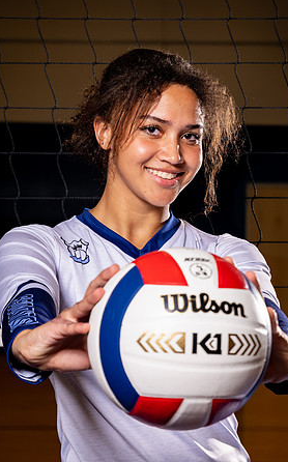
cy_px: 235
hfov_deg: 12.2
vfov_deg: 19.5
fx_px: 1346
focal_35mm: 107
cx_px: 122
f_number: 5.6
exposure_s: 1/125
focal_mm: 67
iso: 250
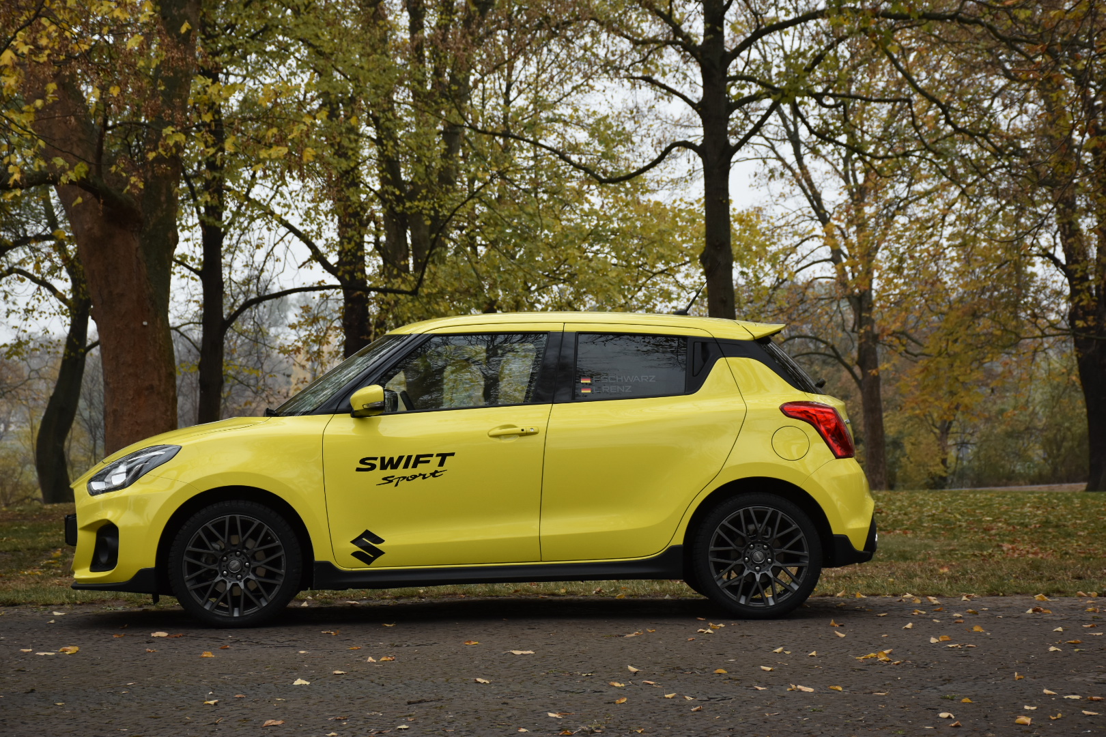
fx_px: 3041
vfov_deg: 13.8
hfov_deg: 20.6
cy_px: 368
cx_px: 553
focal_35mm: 99
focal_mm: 66
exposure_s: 1/160
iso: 400
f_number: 6.3
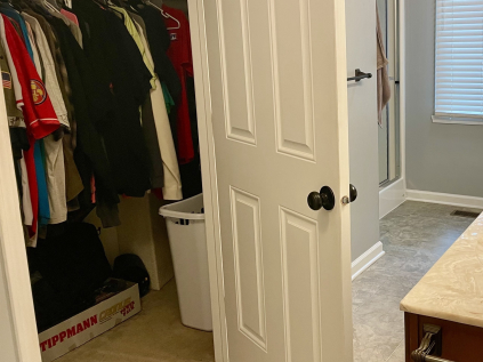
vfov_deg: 35.0
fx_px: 572
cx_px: 363
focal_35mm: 41
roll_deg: +1.0
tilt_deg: -11.4
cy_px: 151
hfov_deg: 44.3
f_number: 1.6
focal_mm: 4.2
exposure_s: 1/60
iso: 100
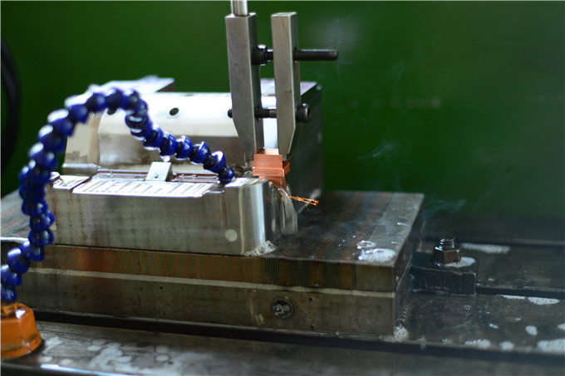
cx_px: 282
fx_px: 784
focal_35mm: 50
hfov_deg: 39.6
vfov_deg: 27.0
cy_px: 188
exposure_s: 1/60
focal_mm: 50
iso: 320
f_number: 1.8
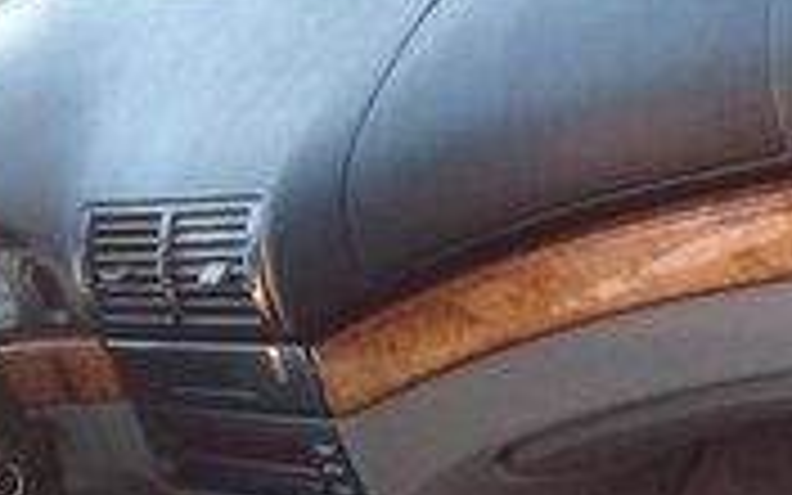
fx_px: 2655
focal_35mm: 123
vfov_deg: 10.4
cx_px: 698
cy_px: 700
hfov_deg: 16.8
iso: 50
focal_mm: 3.3
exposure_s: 1/33
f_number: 2.2
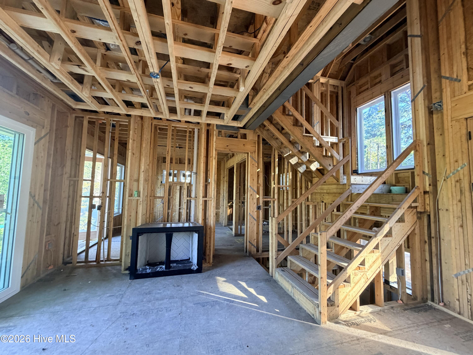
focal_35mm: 14
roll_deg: -0.8
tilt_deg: +4.5
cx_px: 236
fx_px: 191
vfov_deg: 85.7
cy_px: 178
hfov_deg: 102.1
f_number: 2.2
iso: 320
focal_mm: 2.22
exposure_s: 1/73
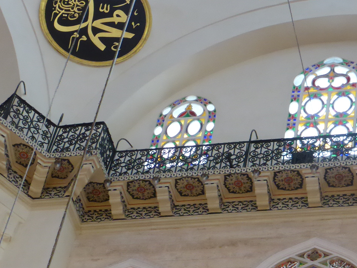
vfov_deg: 13.4
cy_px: 222
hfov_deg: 17.8
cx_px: 270
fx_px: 1134
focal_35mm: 110
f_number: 4.4
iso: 400
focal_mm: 9
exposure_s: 1/10
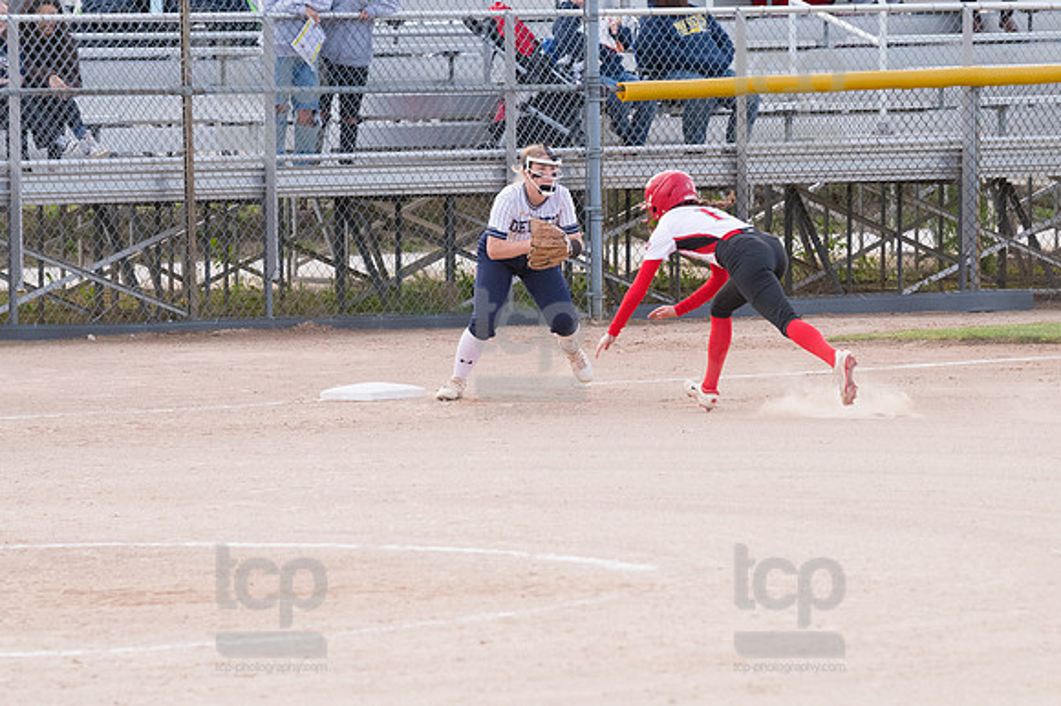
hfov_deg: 6.9
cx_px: 530
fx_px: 8836
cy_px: 353
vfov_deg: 4.6
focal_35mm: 300
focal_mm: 200
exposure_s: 1/1600
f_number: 5.6
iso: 1600
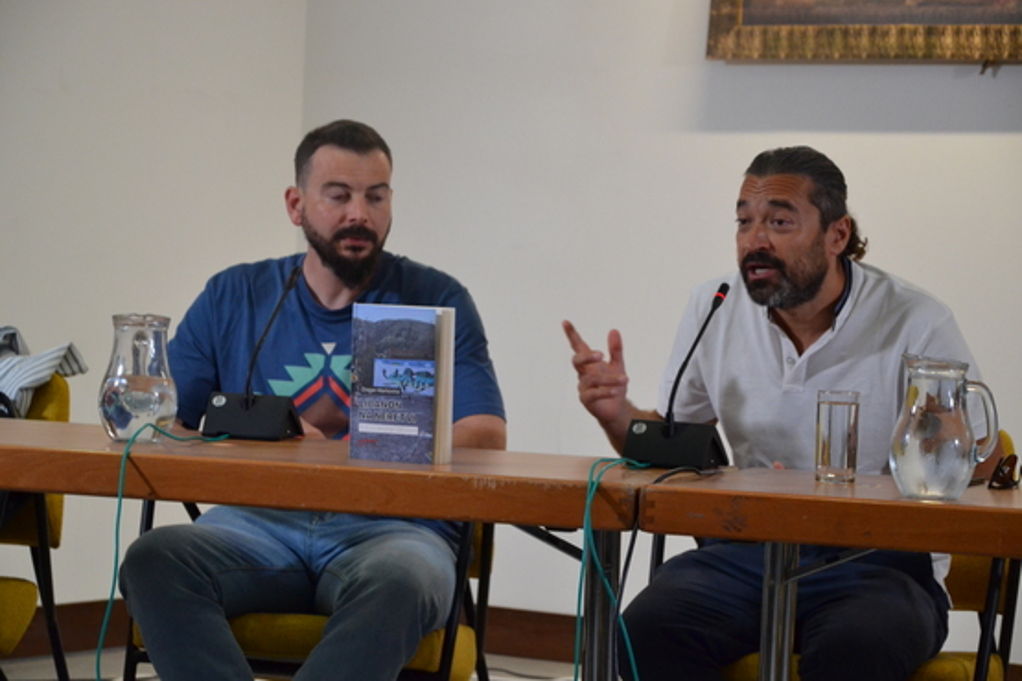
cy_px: 340
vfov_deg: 10.2
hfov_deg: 15.2
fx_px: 3832
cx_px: 511
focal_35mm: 135
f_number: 5.6
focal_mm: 90
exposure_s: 1/60
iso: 2200
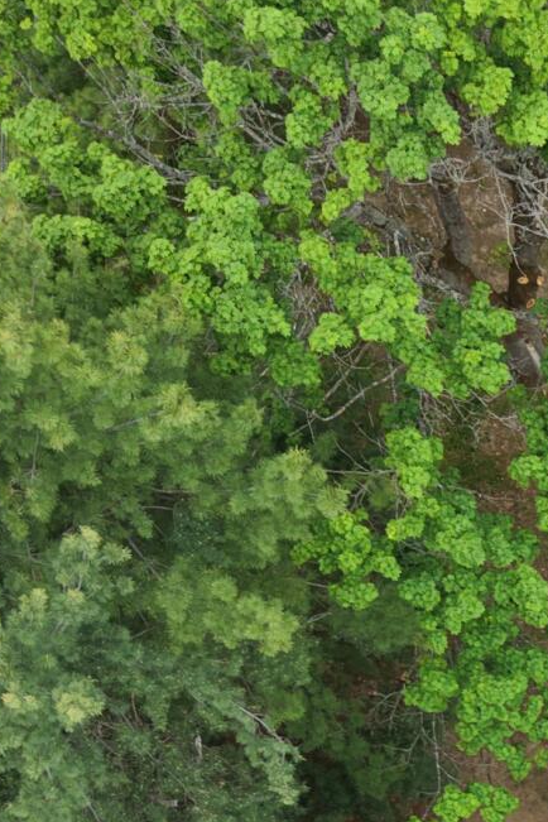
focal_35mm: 115
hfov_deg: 10.5
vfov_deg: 16.3
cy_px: 1234
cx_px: 1249
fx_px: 2626
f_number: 1.8
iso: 100
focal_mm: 8.67
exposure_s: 1/725
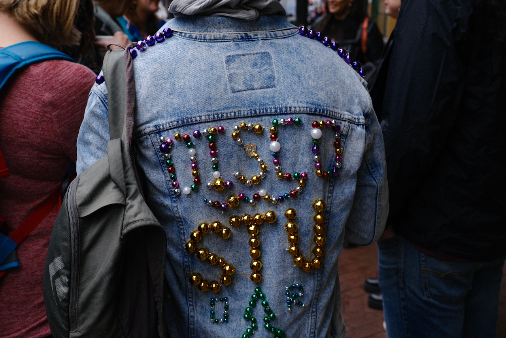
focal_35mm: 53
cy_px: 169
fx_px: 745
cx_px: 253
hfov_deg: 37.5
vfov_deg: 25.5
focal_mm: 35
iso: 160
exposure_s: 1/70
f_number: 5.6
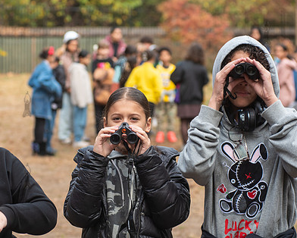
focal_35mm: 121
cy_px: 140
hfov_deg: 15.9
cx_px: 133
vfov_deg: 12.8
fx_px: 1064
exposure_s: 1/250
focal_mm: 80
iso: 160
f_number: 4
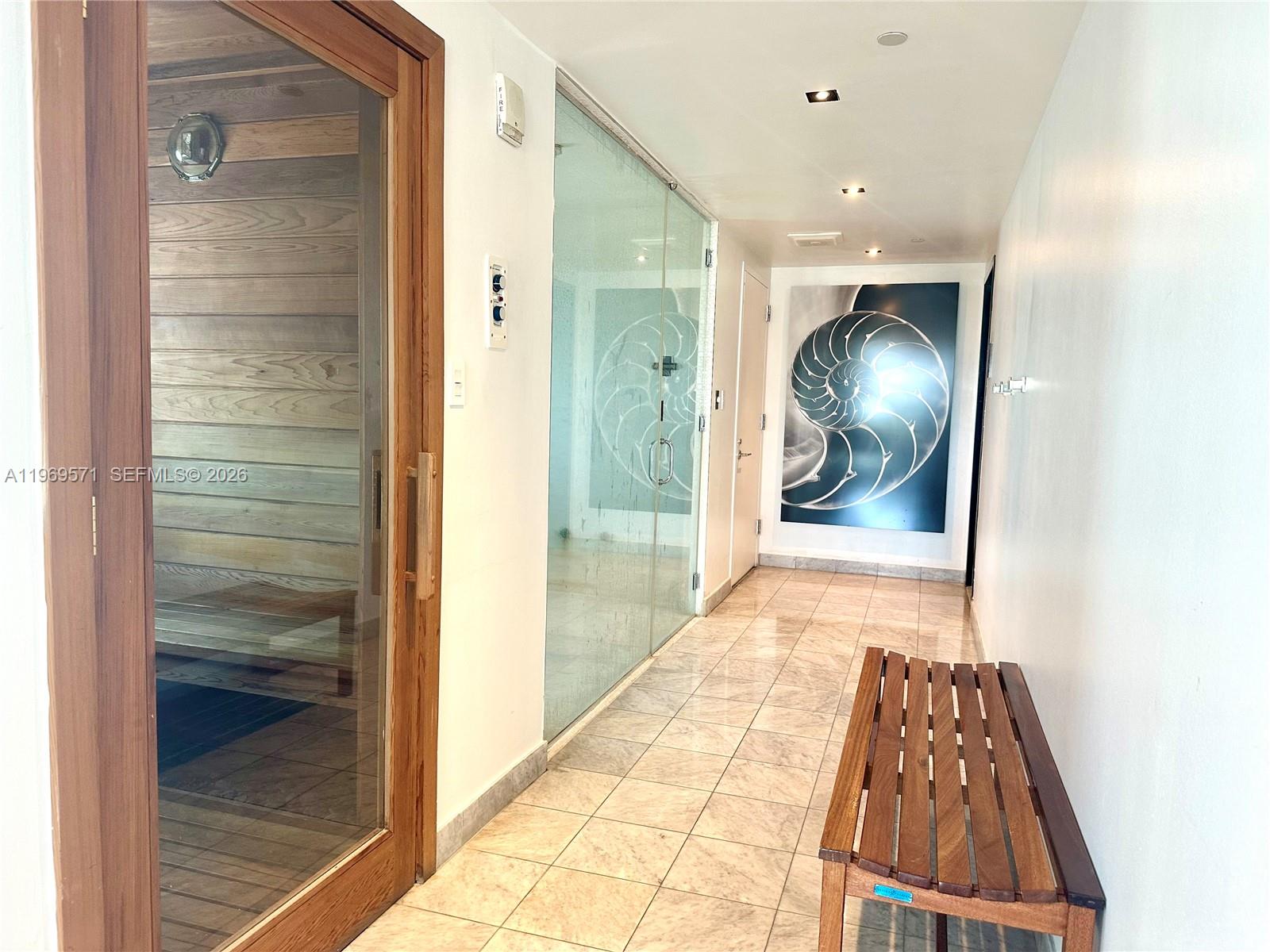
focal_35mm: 24
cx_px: 635
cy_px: 476
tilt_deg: -4.1
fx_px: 881
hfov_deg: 71.6
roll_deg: -2.1
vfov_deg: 56.8
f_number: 1.78
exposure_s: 1/60
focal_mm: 6.86
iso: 160
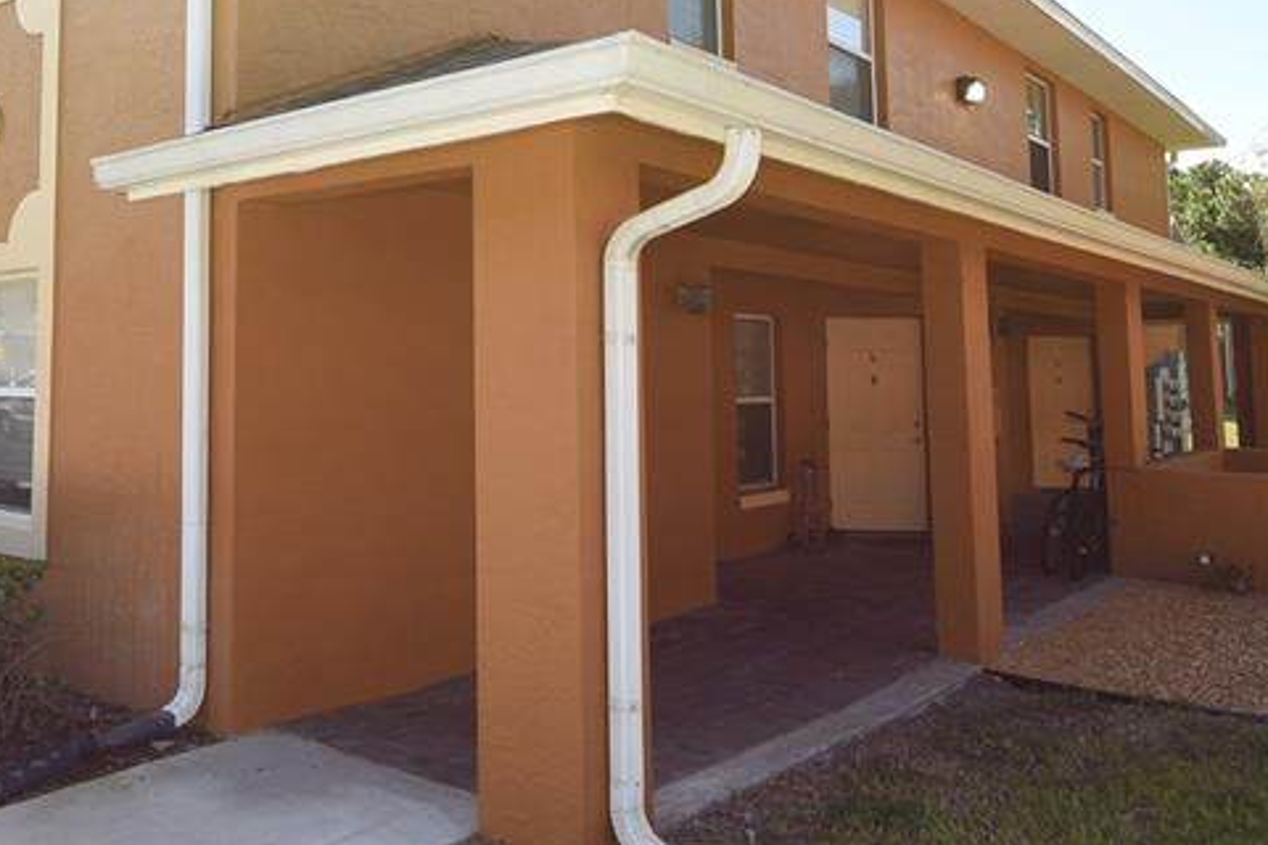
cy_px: 296
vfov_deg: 40.7
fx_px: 1127
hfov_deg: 56.6
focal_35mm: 32
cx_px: 365
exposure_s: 1/160
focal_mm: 10
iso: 100
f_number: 6.3
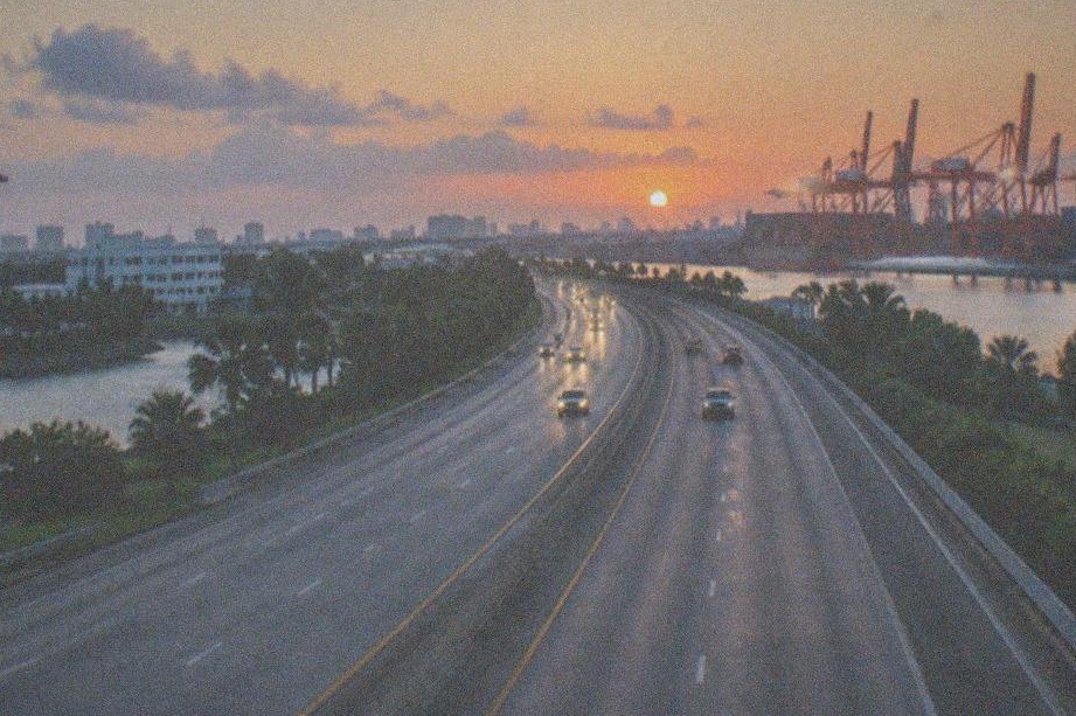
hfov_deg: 50.7
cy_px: 368
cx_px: 518
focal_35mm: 38
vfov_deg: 35.0
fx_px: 1135
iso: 6400
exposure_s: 1/30
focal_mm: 35
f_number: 8
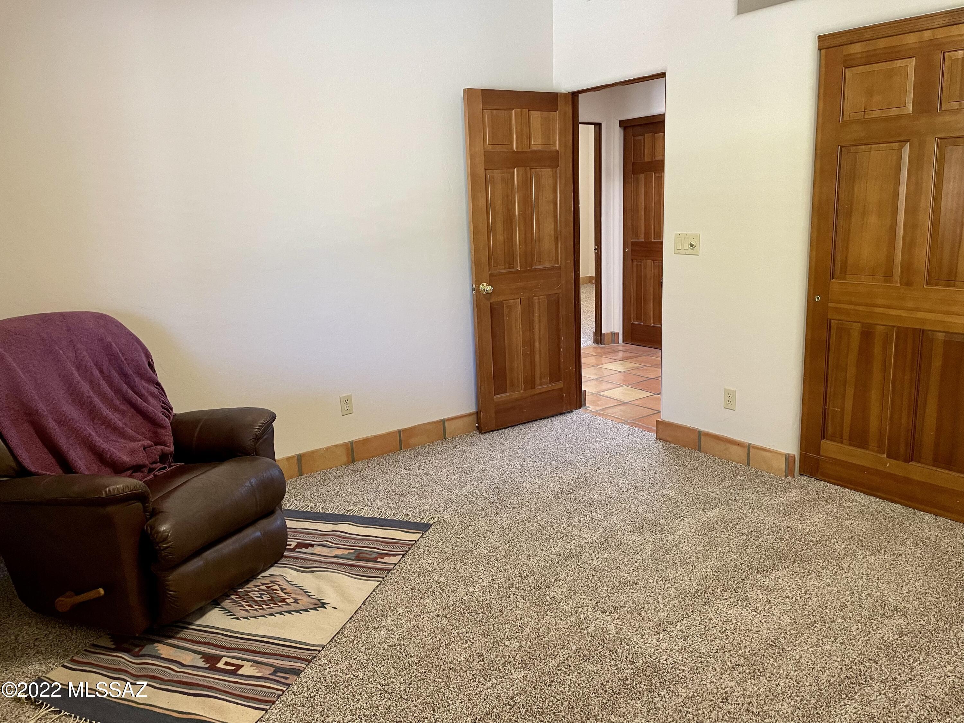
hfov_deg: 67.3
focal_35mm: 26
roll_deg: +2.5
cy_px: 362
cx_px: 482
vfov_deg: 53.1
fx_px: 724
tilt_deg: -13.9
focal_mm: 4.2
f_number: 1.6
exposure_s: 1/60
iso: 200
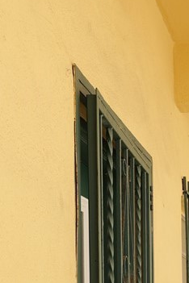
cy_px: 337
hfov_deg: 14.4
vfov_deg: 21.7
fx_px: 685
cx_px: 302
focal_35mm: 87
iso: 100
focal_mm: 18
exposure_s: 1/160
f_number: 5.6
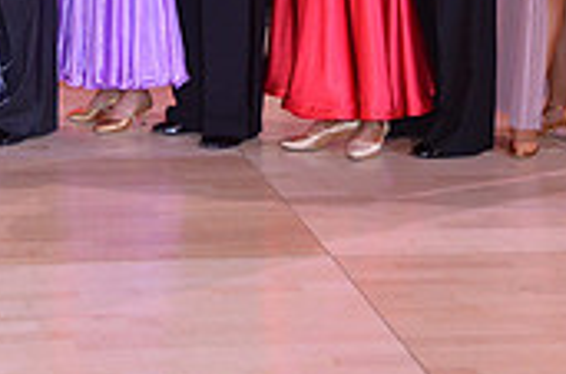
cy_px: -237
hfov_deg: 15.6
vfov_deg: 10.1
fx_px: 2023
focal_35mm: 129
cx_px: -20
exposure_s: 1/250
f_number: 5
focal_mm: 38
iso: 1600
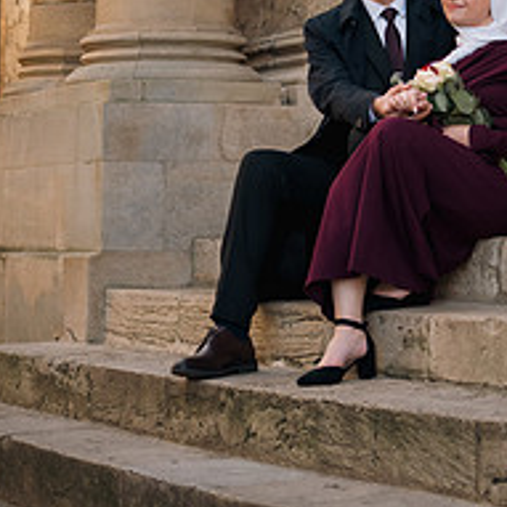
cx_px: 297
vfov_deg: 14.3
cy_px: -21
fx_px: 1988
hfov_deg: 14.5
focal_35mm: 120
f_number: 2.8
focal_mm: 40
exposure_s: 1/640
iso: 200
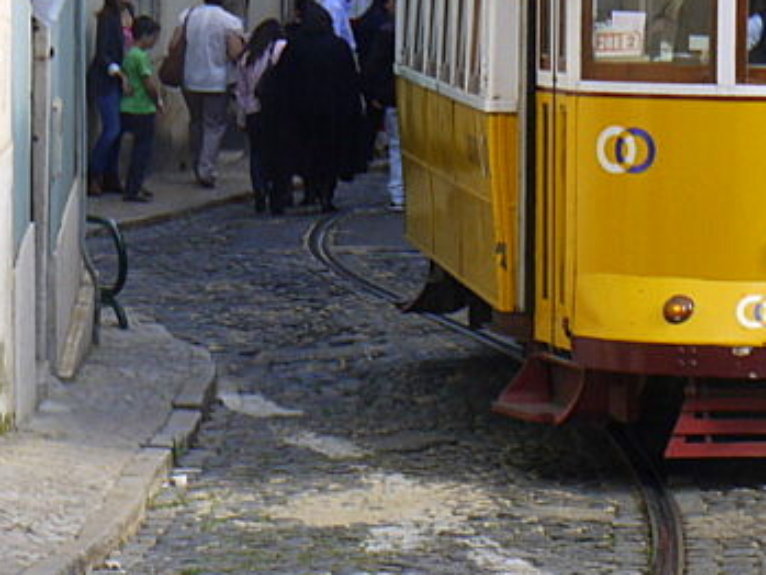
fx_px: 6486
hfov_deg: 6.7
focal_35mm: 293
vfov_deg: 5.1
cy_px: 307
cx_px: 928
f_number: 5.6
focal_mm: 40
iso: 100
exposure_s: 1/100
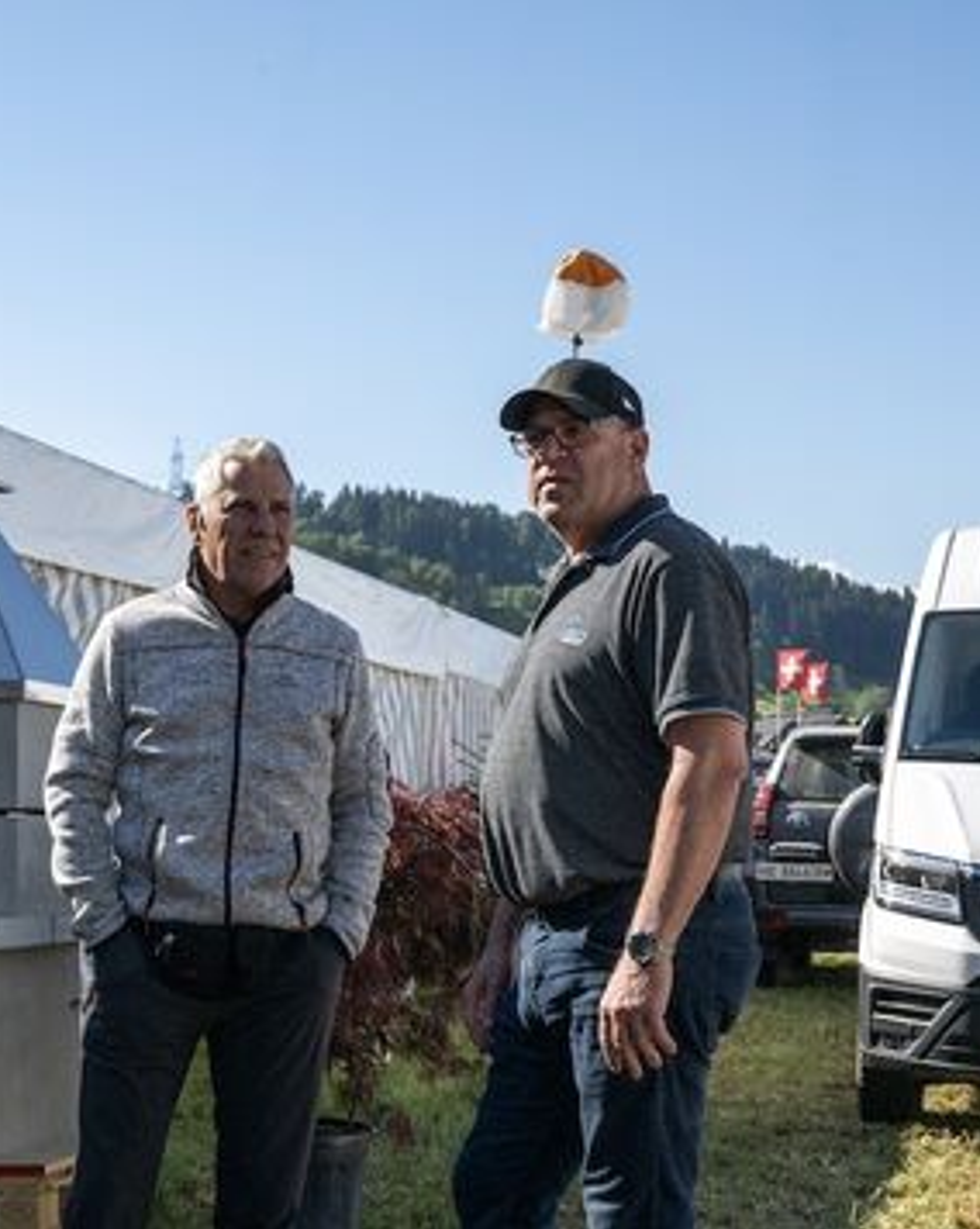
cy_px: 614
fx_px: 2433
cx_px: 521
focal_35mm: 67
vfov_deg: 28.3
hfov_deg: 22.8
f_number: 10
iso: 400
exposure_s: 1/1250
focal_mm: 47
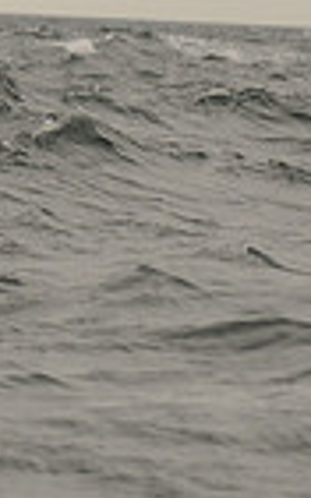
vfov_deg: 3.2
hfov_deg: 2.0
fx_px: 8934
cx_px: -657
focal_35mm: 658
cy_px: -2
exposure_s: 1/1000
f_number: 5
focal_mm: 105
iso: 200
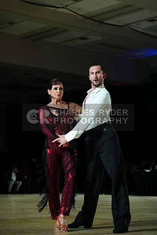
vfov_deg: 23.6
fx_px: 562
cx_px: 78
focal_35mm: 86
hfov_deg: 15.9
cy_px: 118
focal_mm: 86
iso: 3200
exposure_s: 1/500
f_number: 4
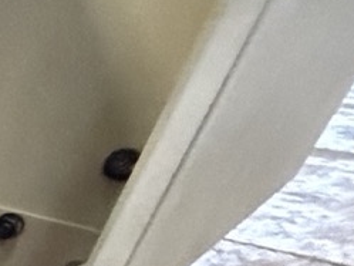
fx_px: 737
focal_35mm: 72
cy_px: 435
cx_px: -535
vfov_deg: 17.6
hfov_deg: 14.4
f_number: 2.2
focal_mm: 2.22
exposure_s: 1/49
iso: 1250
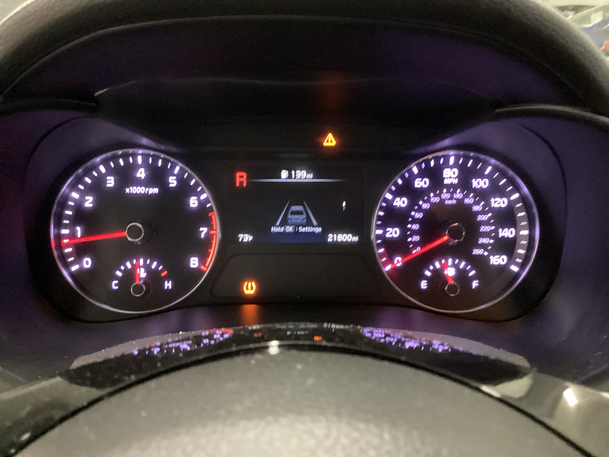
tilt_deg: -22.3
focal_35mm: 31
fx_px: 545
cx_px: 304
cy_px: 228
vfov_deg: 45.4
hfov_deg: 58.4
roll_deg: -0.9
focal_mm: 3.3
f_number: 2.4
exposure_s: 1/17
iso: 800
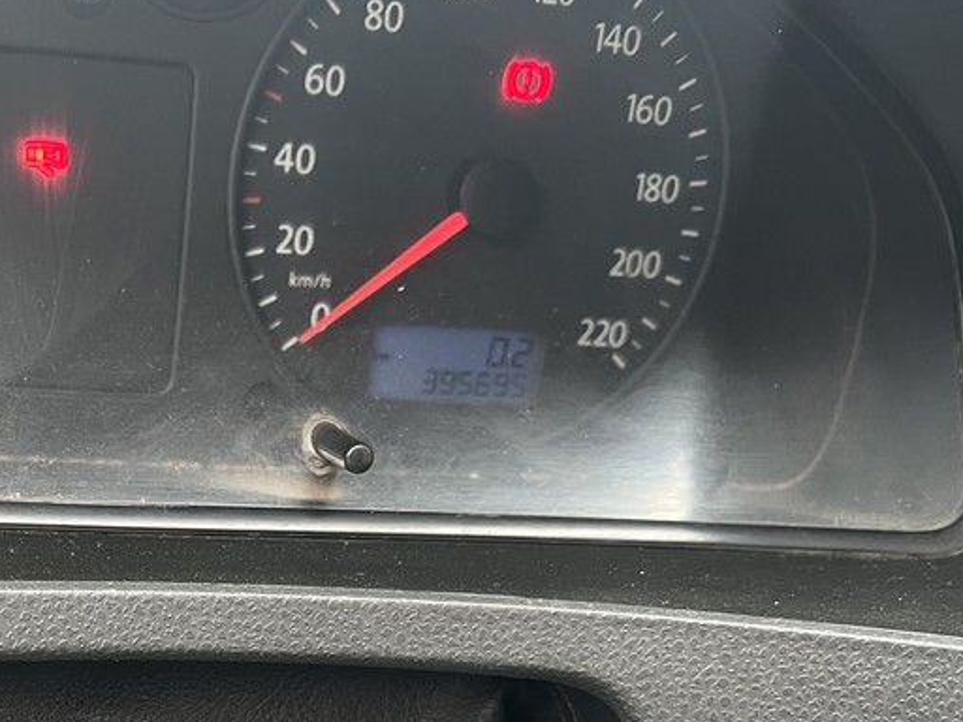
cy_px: 711
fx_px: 1447
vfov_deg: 26.6
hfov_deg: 35.0
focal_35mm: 52
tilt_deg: -48.3
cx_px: 122
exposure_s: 1/60
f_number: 1.5
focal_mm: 5.7
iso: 125
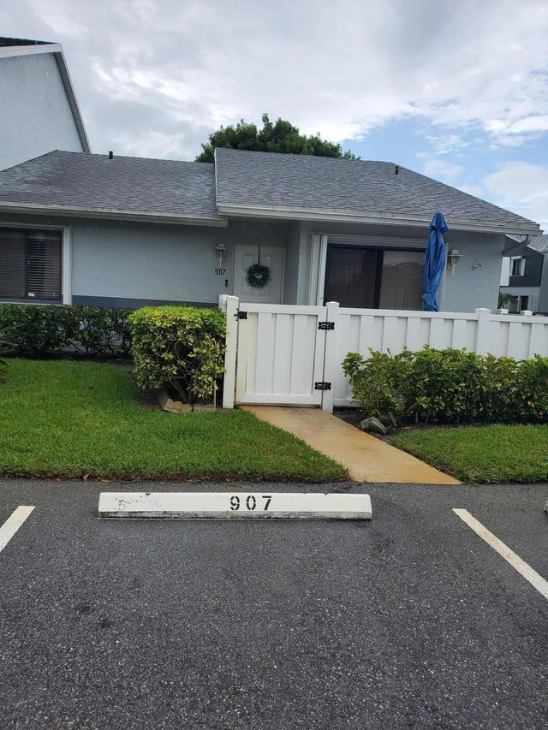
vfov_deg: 67.3
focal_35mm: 26
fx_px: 549
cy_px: 365
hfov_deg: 53.1
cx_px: 274
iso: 50
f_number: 2.4
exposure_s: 1/1047
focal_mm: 4.3
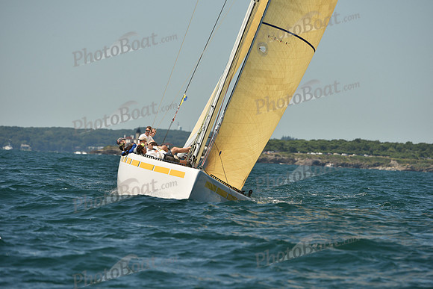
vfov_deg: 3.4
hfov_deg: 5.2
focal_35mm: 400
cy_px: 144
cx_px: 216
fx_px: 4812
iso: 250
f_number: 7.1
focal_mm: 400
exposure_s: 1/1250
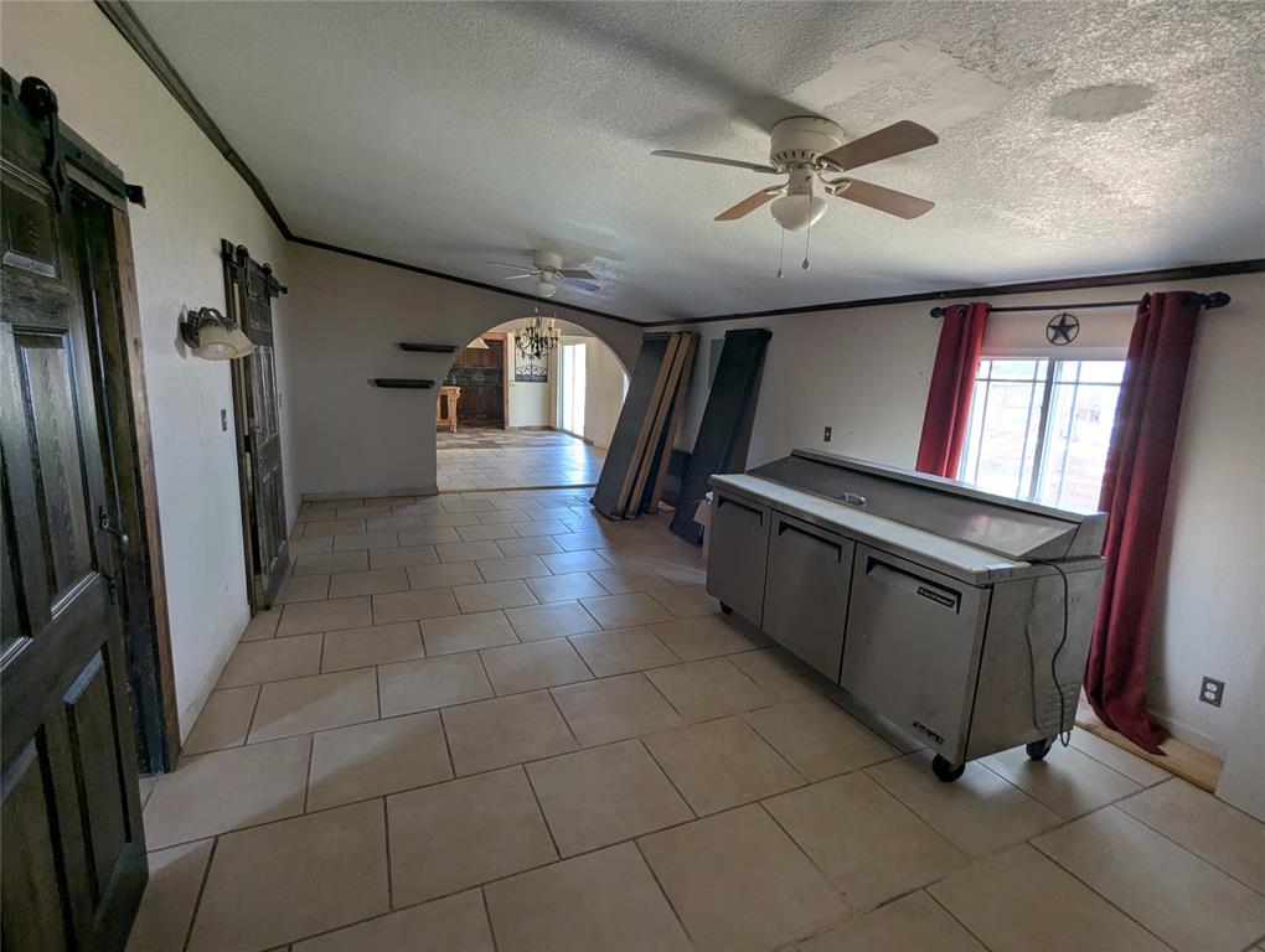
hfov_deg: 94.4
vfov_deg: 78.2
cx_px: 632
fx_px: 586
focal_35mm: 16
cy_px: 476
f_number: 2.2
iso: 106
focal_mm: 2.35
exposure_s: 1/33.4
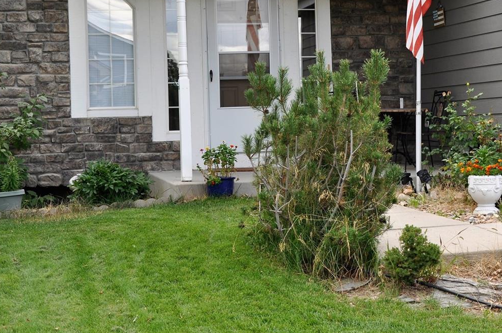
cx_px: 301
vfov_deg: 14.8
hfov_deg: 22.1
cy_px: 77
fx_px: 1281
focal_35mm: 92
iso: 200
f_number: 6.3
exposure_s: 1/160
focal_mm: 38
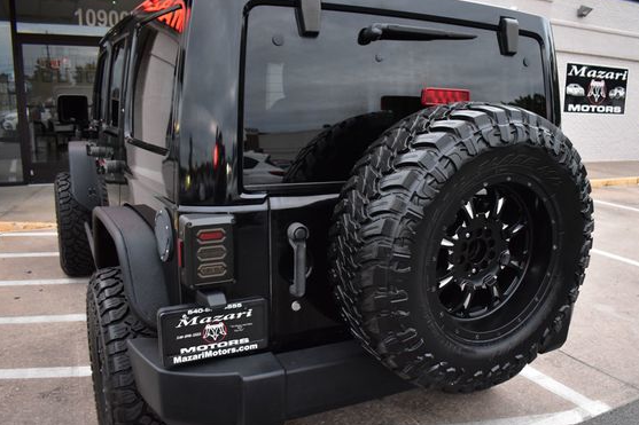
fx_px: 550
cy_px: 235
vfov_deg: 42.2
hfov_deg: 60.1
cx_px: 363
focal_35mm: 31
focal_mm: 18
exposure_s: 1/13
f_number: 3.5
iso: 1600
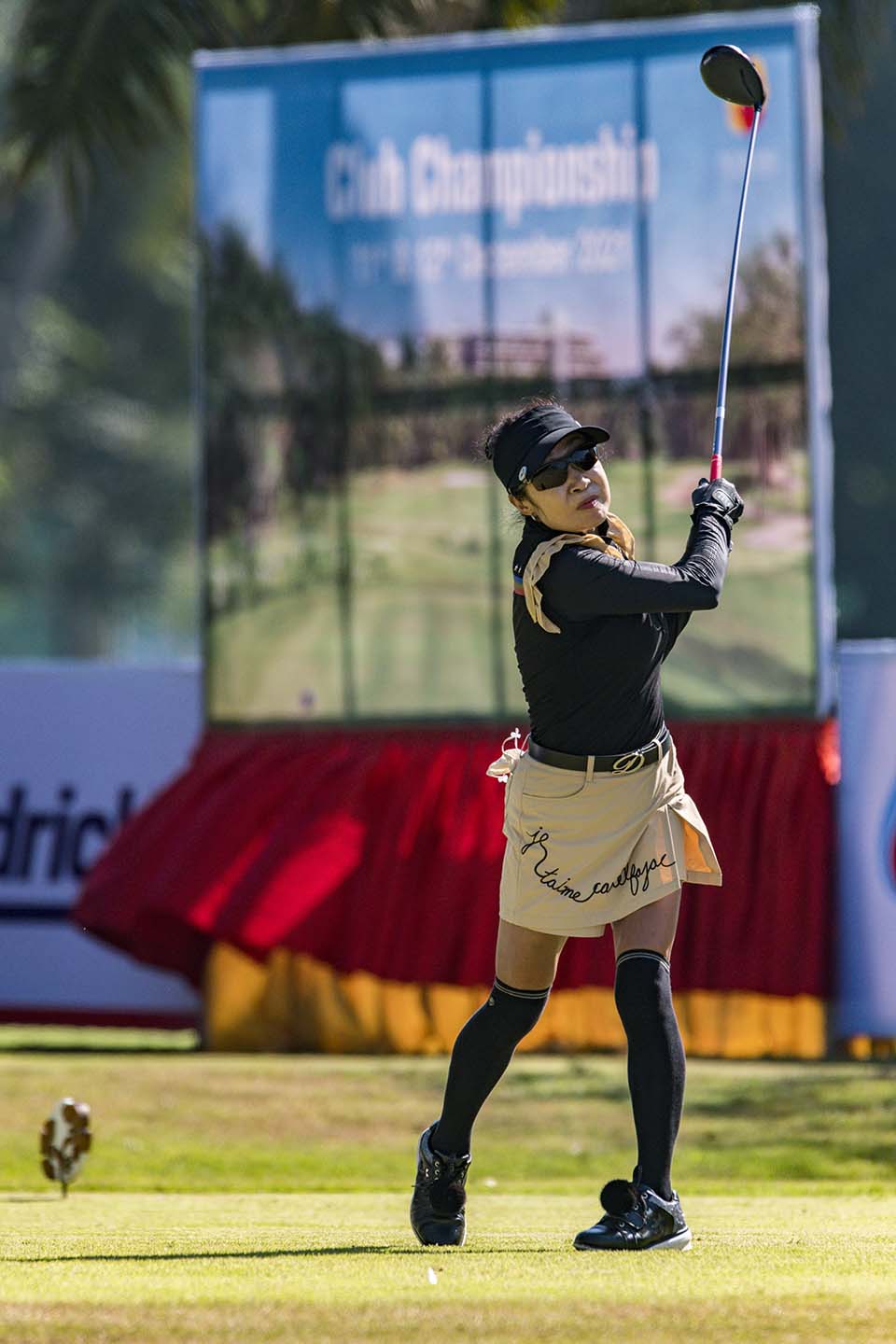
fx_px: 24265
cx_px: 448
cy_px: 672
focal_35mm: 650
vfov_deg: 3.2
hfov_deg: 2.1
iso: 720
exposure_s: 1/2500
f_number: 8
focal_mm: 650
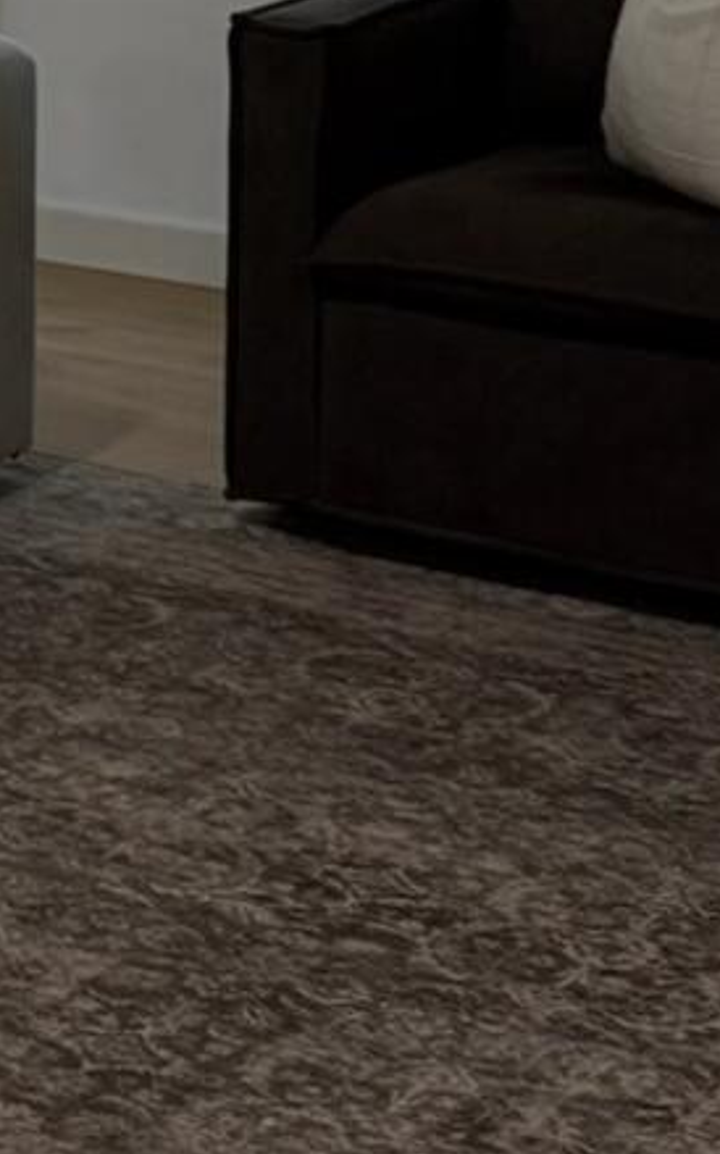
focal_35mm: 116
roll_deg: +0.4
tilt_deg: -7.2
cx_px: -851
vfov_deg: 17.4
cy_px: -81
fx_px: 3645
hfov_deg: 10.2
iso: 400
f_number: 1.78
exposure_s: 1/120
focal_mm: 6.76
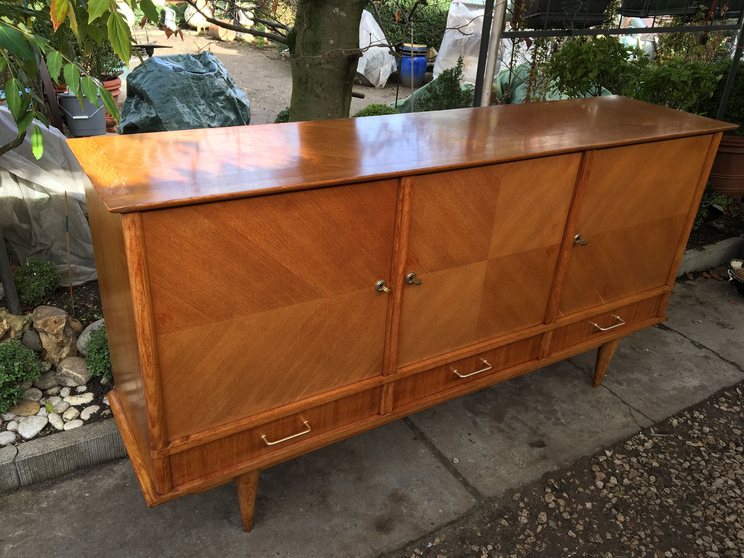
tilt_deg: -26.6
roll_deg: -2.2
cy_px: 279
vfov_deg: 48.2
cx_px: 372
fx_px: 623
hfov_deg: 61.7
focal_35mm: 29
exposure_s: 1/113
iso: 25
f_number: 2.2
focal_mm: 4.15
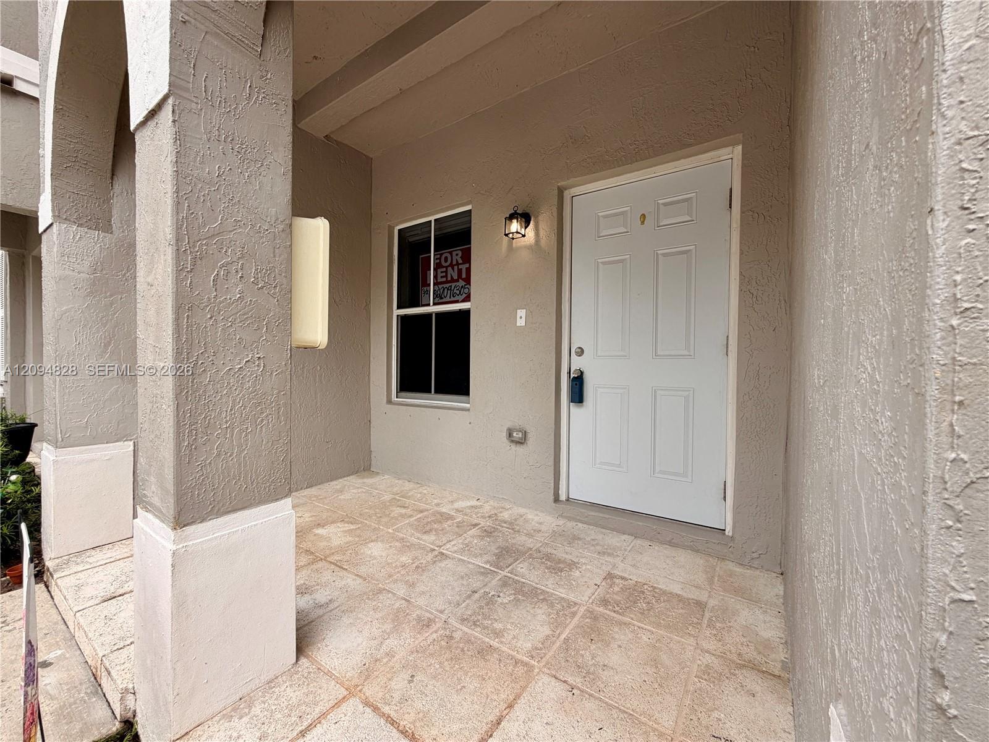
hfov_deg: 102.1
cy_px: 371
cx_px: 494
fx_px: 400
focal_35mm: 14
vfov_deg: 85.7
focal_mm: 2.22
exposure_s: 1/393
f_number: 2.2
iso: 50
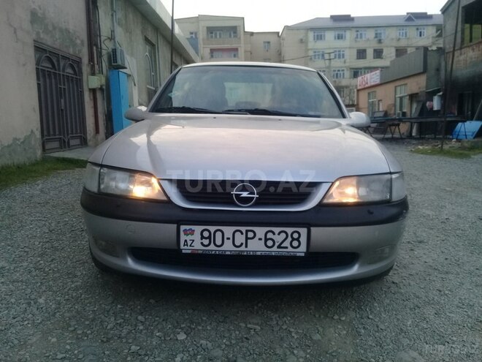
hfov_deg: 58.4
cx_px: 241
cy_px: 181
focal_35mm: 31
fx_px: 432
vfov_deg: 45.4
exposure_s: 1/50
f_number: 2.2
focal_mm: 3.3
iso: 50
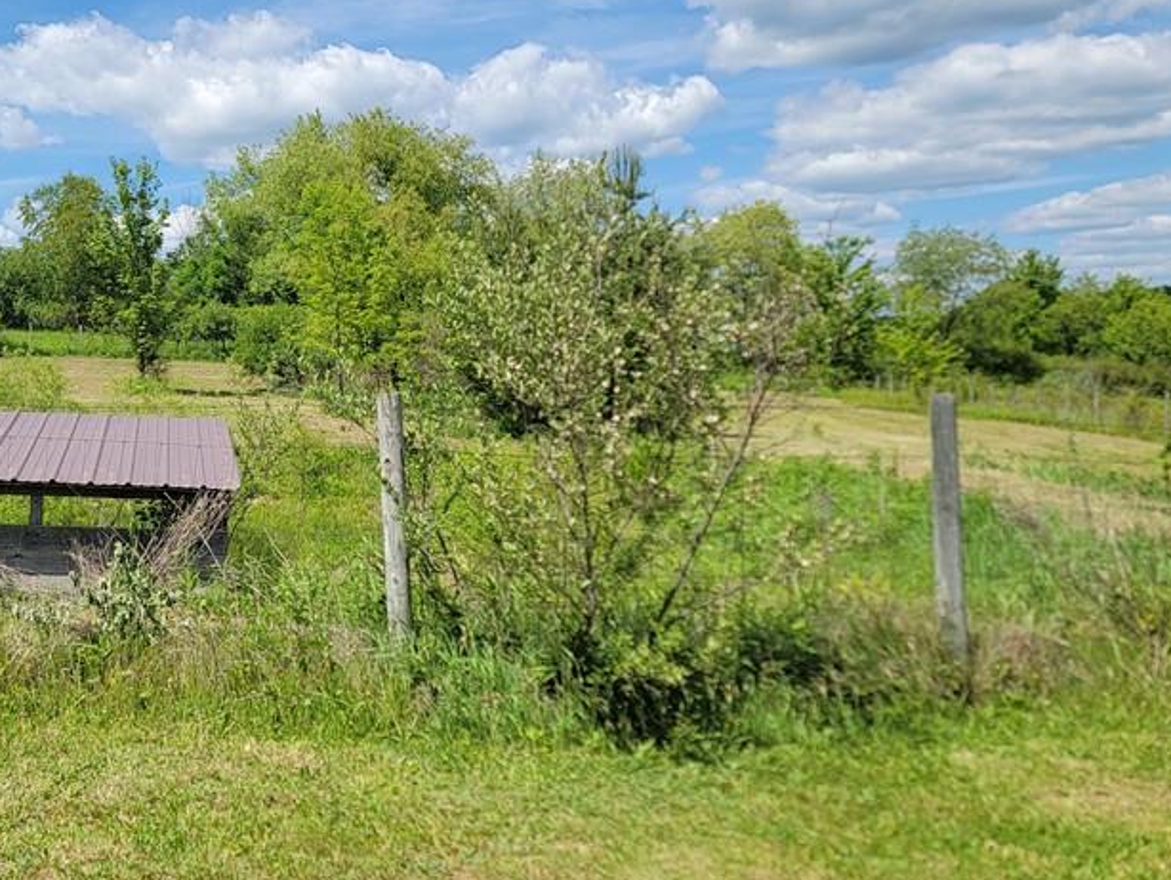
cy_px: 433
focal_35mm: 40
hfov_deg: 44.9
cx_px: 267
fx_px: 1354
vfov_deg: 36.0
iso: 16
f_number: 1.8
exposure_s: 1/1102
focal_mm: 6.7
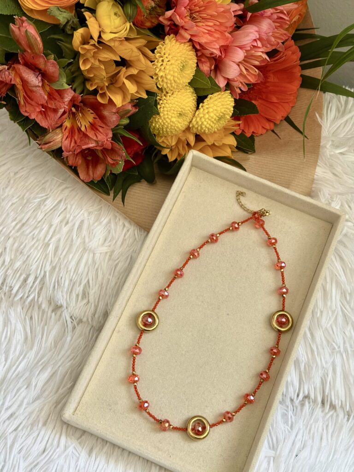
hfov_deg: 30.3
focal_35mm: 48
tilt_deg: -59.7
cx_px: 177
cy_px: 236
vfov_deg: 39.7
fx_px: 654
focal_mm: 6.76
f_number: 1.78
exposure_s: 1/122
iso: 80
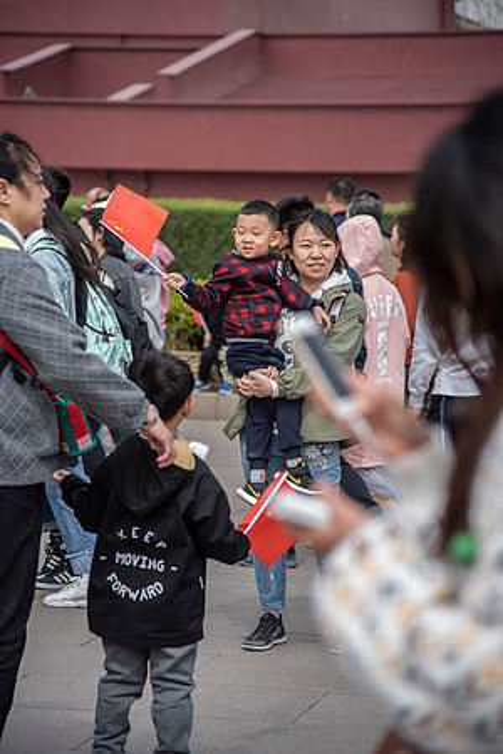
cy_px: 377
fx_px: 2515
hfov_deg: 11.4
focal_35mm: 120
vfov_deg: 17.1
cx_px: 252
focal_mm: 120
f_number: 4
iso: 100
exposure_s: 1/1250
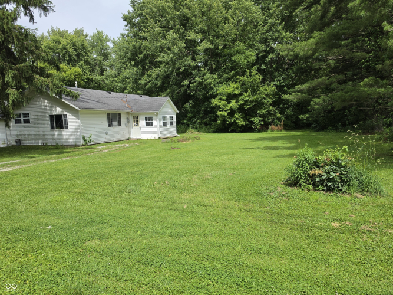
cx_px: 196
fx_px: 261
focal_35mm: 23
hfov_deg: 73.9
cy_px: 148
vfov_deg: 58.9
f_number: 1.4
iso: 64
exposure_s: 1/5294
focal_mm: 6.5
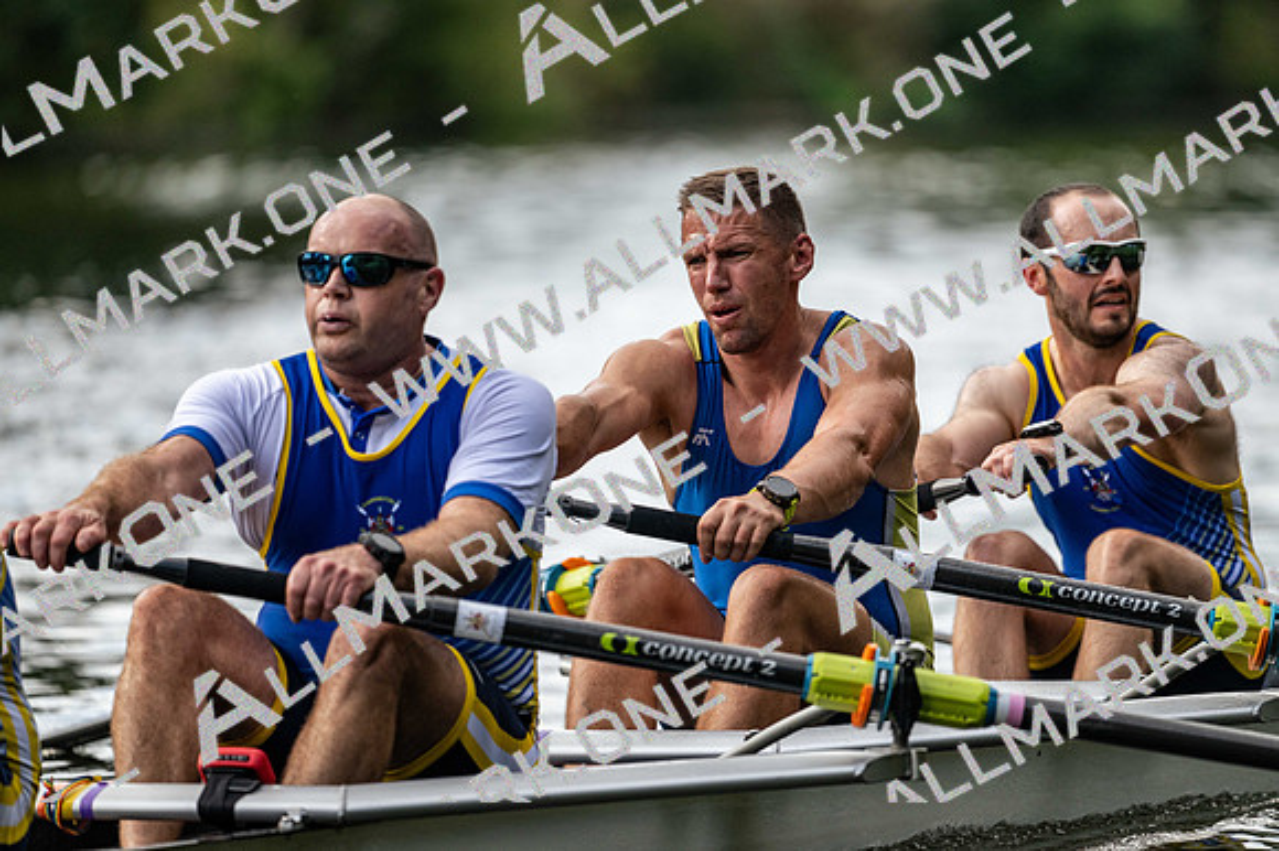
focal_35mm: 400
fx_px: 14206
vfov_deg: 3.4
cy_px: 426
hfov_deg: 5.2
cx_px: 640
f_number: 4.5
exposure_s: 1/2500
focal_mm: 400
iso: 800
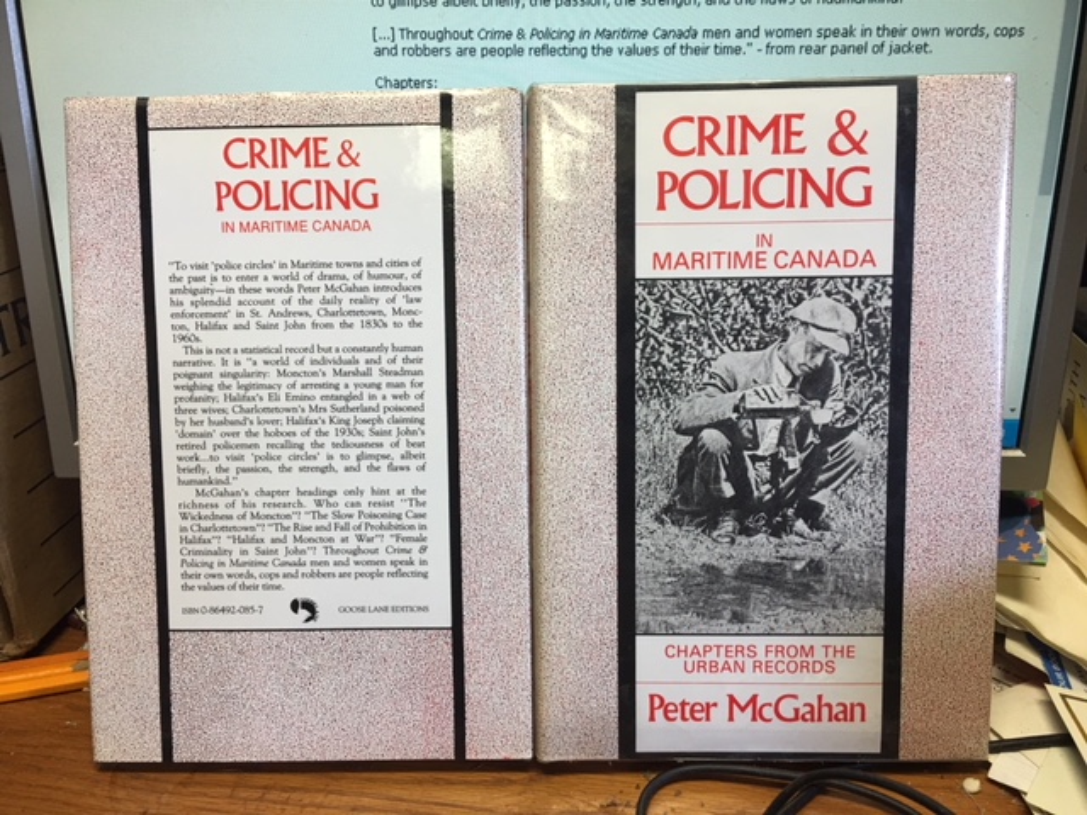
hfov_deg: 61.7
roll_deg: +0.2
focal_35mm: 29
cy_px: 408
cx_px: 544
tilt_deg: -23.4
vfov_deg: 48.2
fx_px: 911
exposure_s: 1/30
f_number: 2.2
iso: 32
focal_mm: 4.15
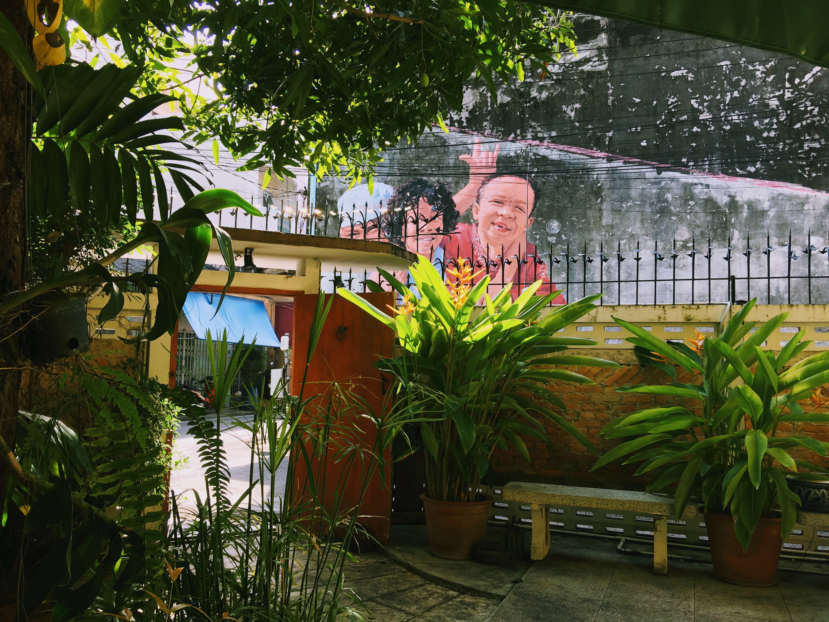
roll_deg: -0.5
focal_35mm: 29
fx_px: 695
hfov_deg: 61.7
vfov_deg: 48.2
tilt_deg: +3.4
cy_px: 311
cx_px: 414
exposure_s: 1/194
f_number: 2.2
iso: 25
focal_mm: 4.15
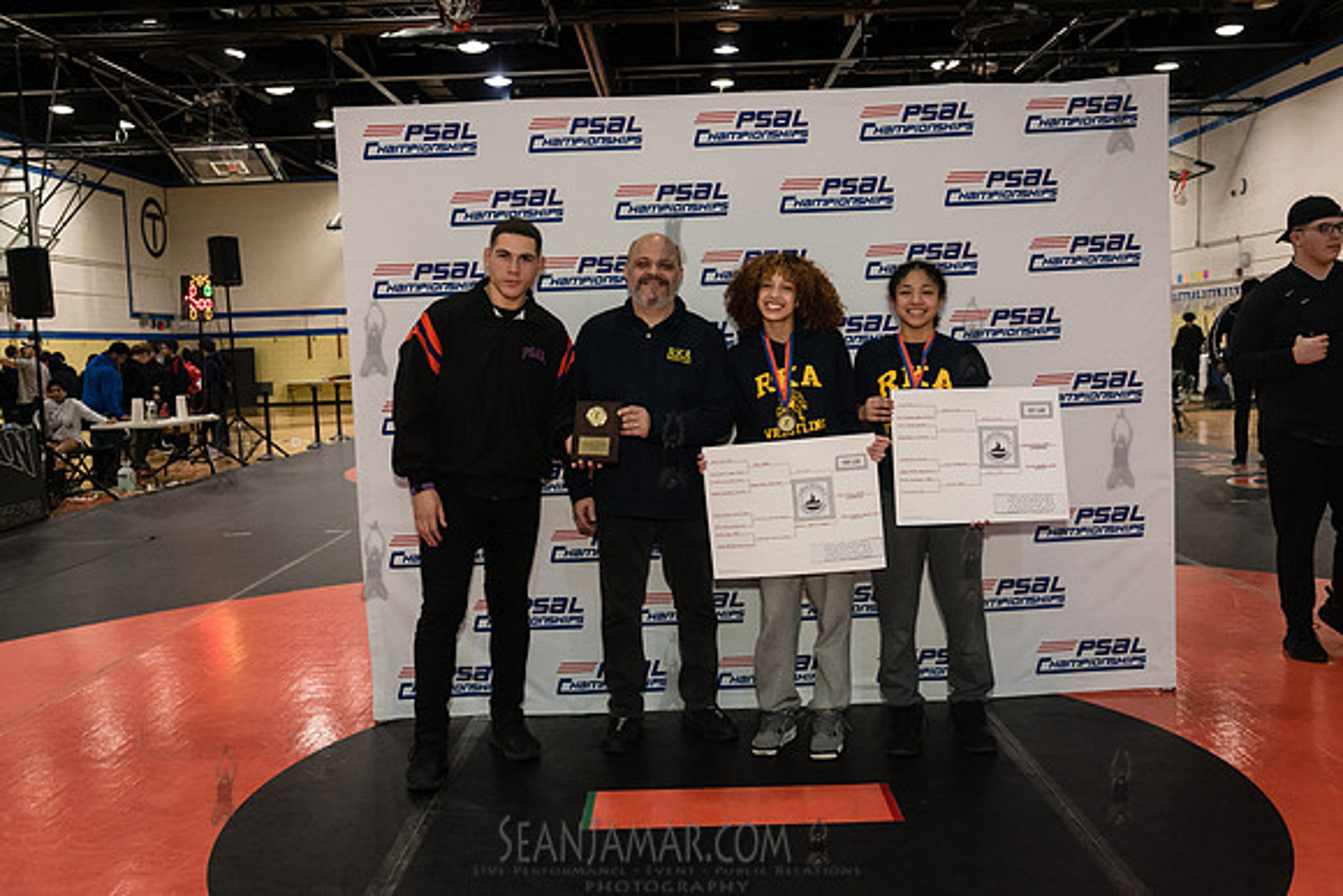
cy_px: 448
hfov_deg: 58.7
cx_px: 672
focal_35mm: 32
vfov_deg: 41.1
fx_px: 1194
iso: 4000
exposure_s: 1/200
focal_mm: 32
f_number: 5
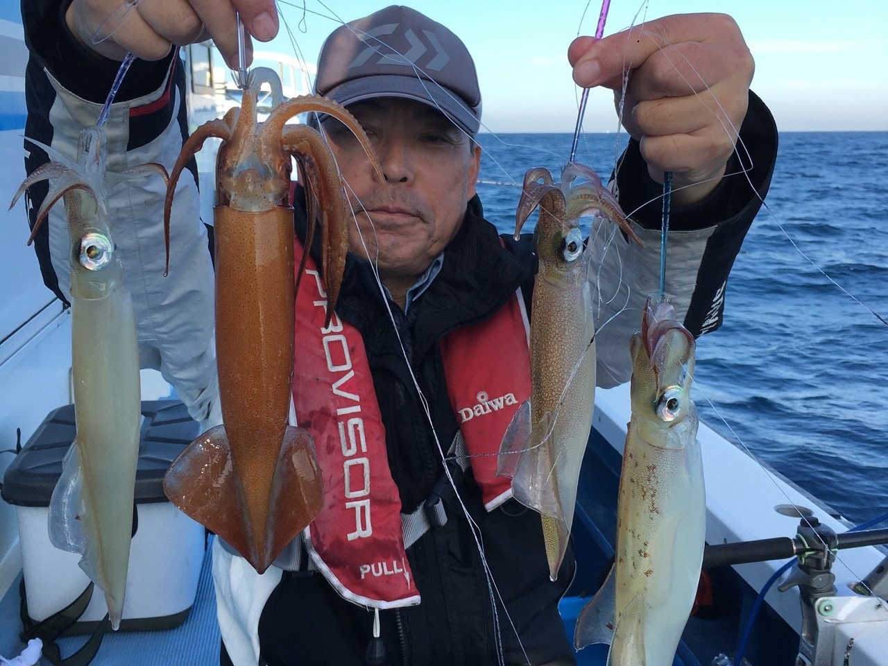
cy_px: 333
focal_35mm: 29
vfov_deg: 48.2
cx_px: 444
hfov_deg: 61.7
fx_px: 744
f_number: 2.2
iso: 25
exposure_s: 1/630
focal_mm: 4.15
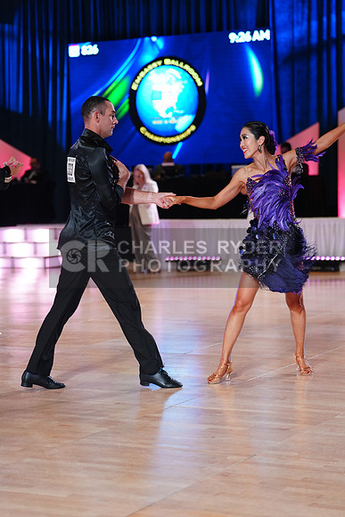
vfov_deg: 23.6
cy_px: 258
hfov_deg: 15.9
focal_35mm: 86
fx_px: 1235
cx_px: 172
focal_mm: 86
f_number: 2.8
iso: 2000
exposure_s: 1/400
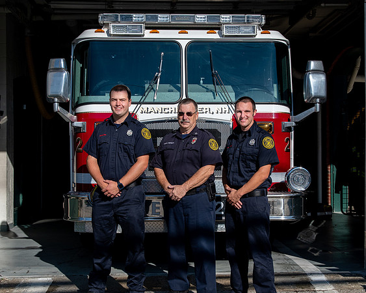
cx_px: 193
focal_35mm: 62
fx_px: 676
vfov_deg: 24.4
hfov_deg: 30.3
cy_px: 151
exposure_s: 1/1250
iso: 200
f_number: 5.6
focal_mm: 27
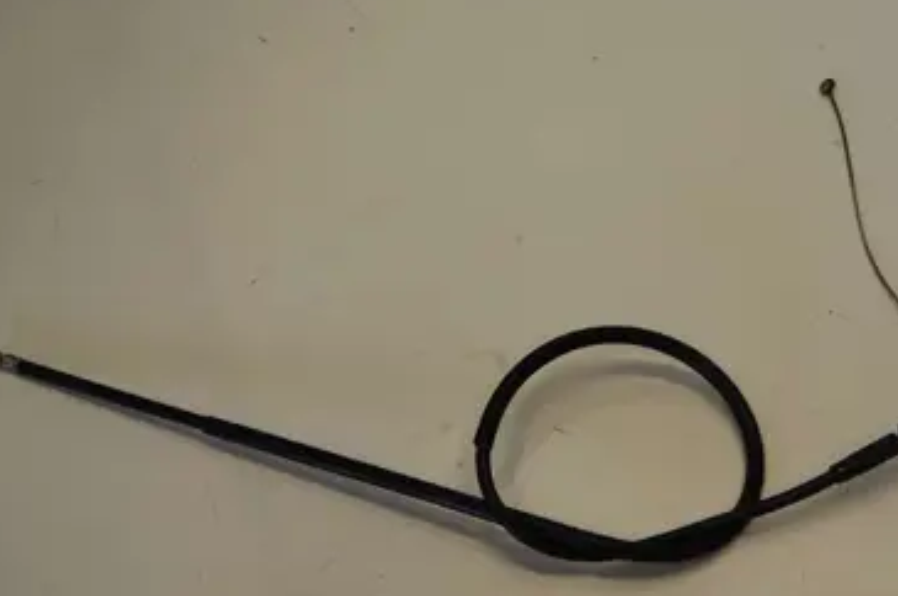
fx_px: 1668
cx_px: 542
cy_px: 296
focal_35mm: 67
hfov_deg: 30.0
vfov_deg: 20.2
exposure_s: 1/125
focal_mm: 30
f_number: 5.6
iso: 400
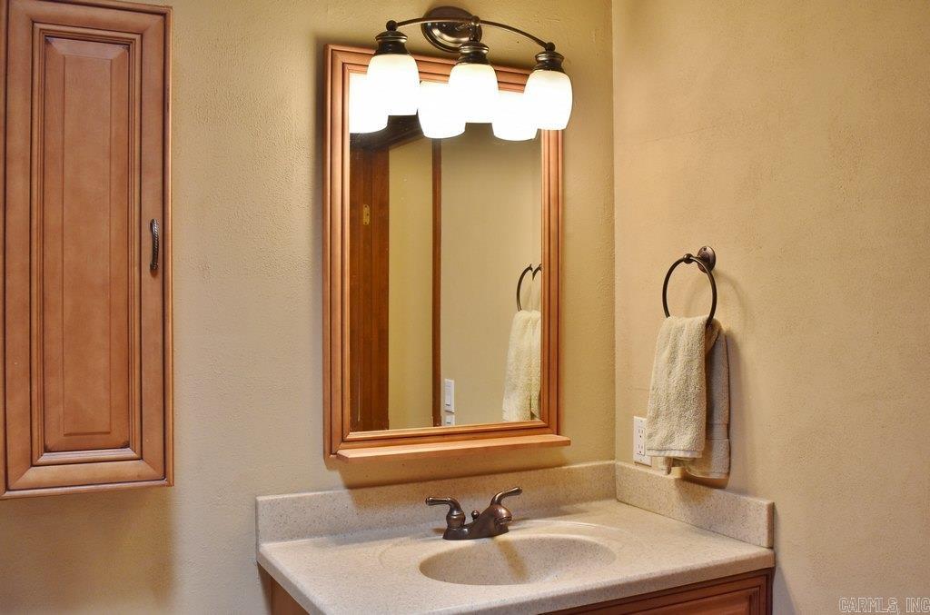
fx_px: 889
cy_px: 308
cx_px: 465
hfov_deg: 55.2
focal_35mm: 34
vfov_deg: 38.2
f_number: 5
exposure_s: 1/100
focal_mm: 23
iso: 400
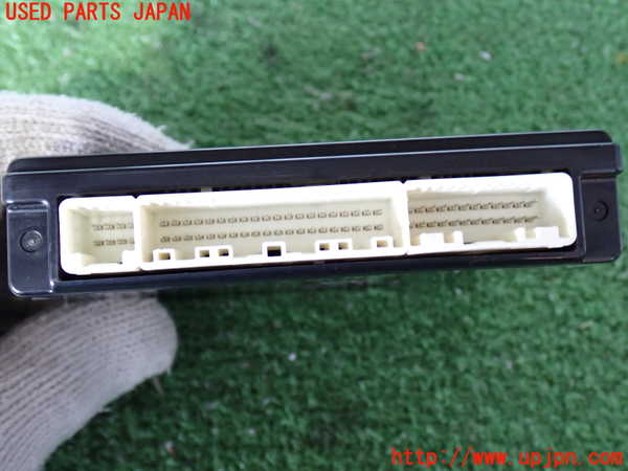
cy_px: 236
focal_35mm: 44
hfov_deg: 42.9
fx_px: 798
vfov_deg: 32.9
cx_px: 314
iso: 800
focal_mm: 7.84
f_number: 2.9
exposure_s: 1/25
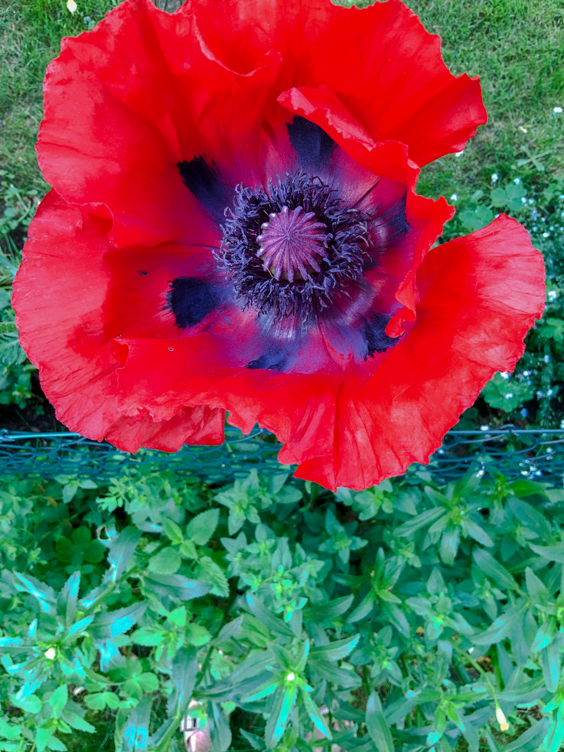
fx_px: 630
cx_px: 282
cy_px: 376
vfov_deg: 61.7
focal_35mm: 29
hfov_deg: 48.2
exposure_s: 1/60
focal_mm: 3
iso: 80
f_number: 1.8
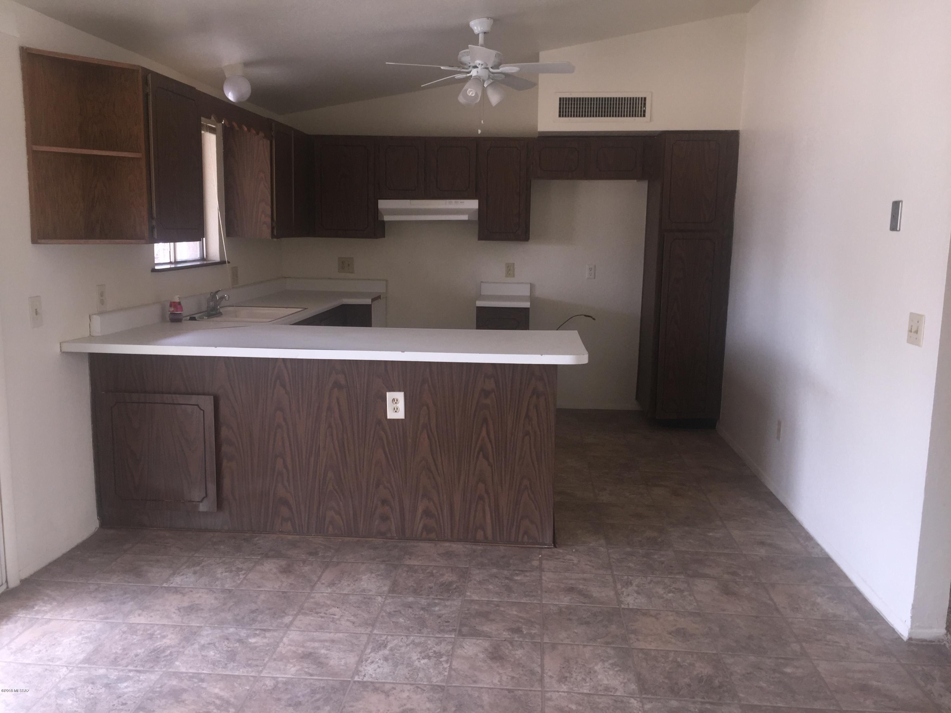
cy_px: 356
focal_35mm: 29
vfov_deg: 48.2
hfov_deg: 61.7
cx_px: 476
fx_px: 797
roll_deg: -1.7
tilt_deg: -10.3
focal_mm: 4.15
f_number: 2.2
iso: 40
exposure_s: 1/30
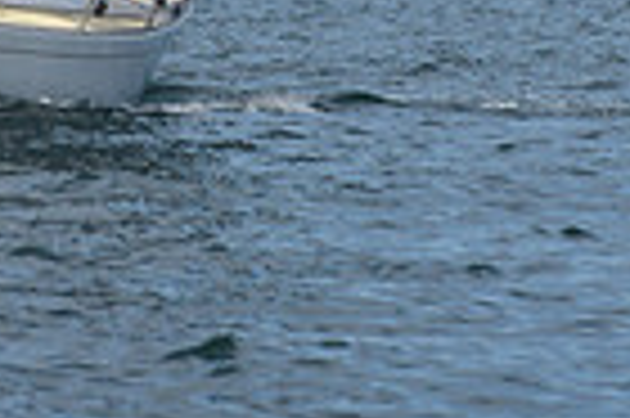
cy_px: -809
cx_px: -65
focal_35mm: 727
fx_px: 12708
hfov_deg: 2.8
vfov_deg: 1.9
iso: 320
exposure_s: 1/1250
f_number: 9
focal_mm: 175
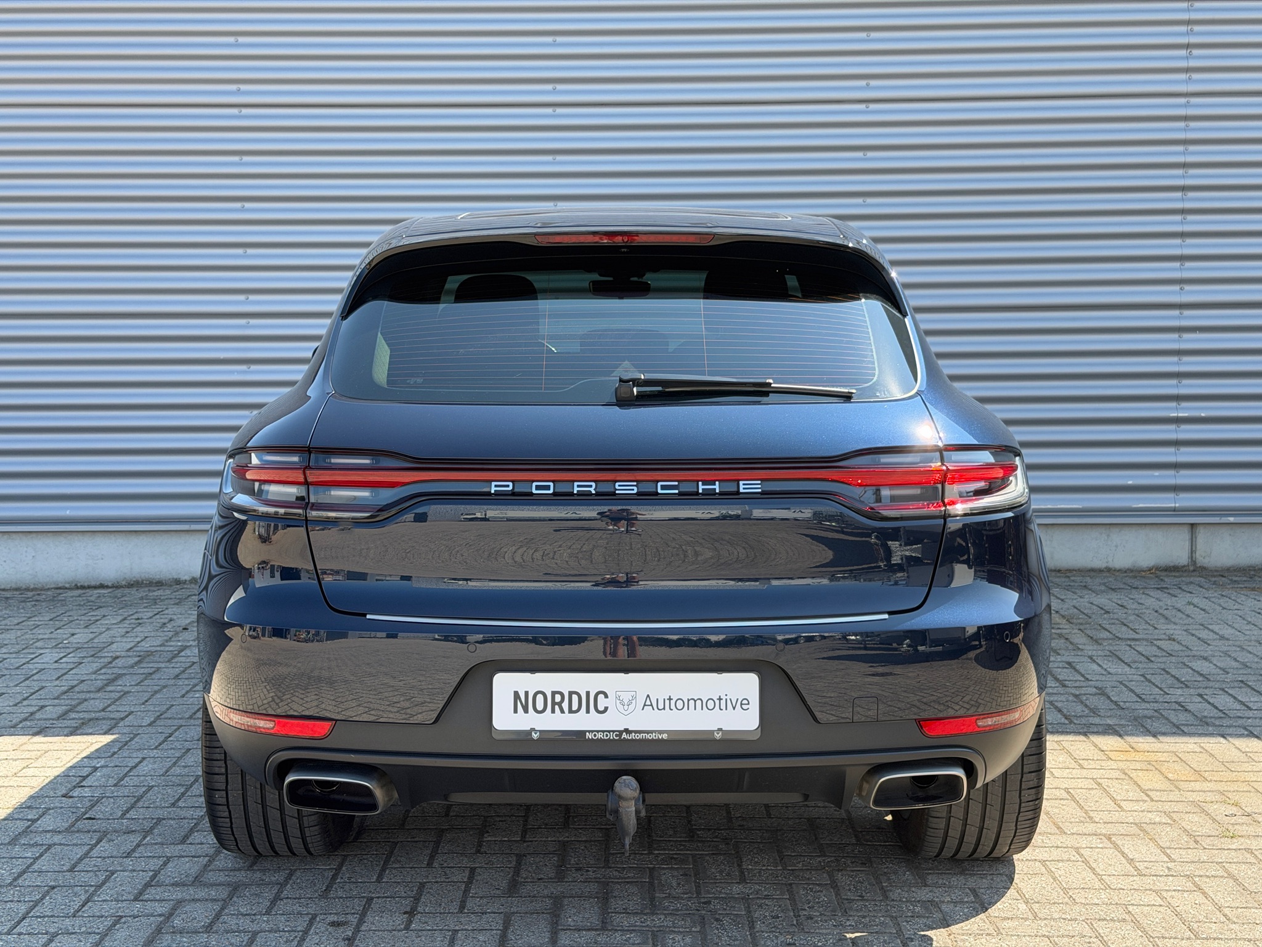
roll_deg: +0.2
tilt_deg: -4.9
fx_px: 1750
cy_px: 474
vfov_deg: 30.3
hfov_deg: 39.7
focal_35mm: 48
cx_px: 631
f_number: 1.78
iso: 64
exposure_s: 1/1185
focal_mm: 6.76
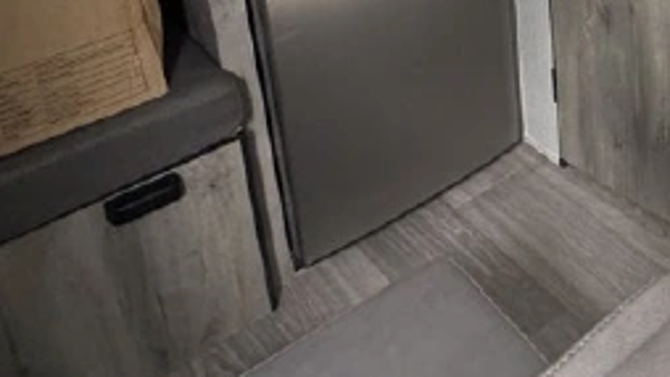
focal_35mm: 48
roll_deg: -1.1
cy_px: -208
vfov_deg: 20.7
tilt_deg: -14.6
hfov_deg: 33.2
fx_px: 853
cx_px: 844
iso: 200
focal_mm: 2.22
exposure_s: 1/121
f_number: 2.2
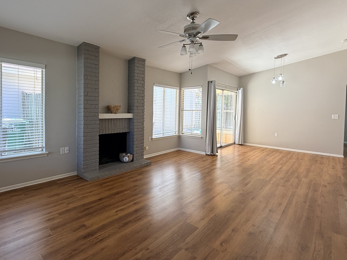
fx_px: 190
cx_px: 146
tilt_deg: -1.3
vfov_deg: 68.5
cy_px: 116
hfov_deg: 84.0
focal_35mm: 19
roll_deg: -0.7
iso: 80
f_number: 2.2
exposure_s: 1/120
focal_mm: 2.22
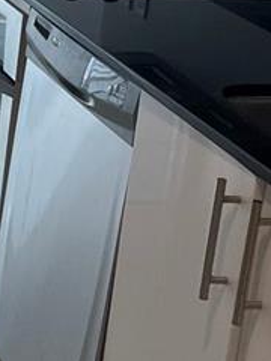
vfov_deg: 15.0
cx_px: -253
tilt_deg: -14.3
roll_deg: -3.4
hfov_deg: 10.6
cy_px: 42
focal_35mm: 130
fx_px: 1357
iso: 64
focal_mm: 4.2
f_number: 1.6
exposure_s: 1/120
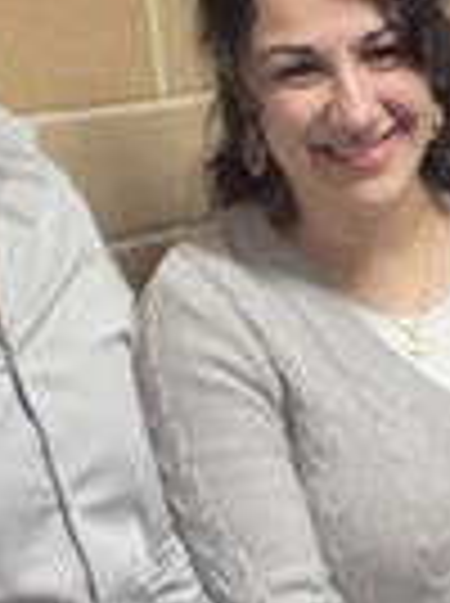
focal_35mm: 176
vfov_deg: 8.9
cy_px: 1868
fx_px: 3060
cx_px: 1314
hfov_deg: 7.5
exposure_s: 1/120
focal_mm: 5.4
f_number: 1.8
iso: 1000
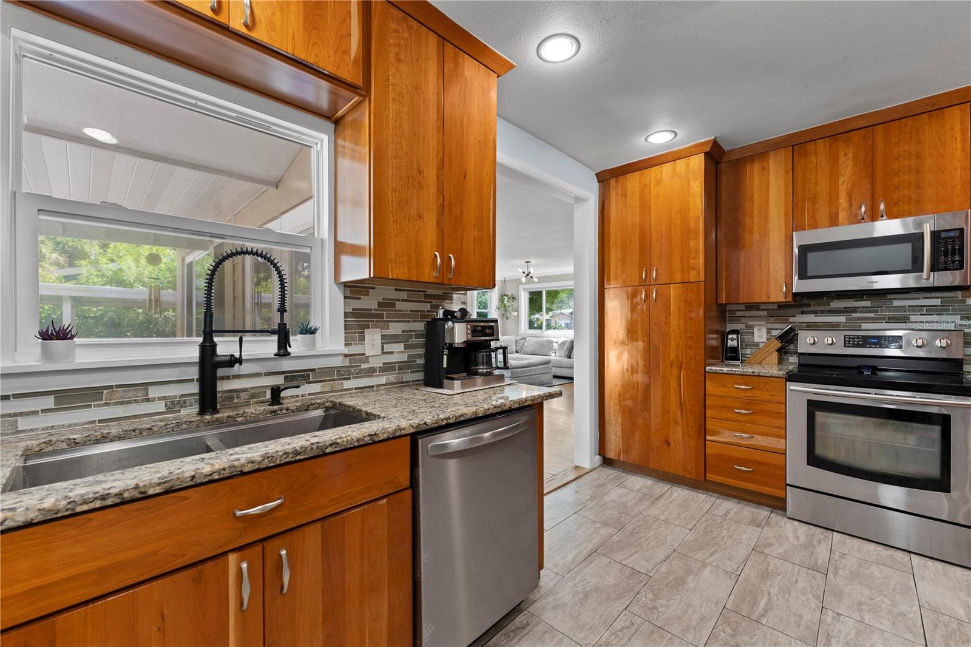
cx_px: 486
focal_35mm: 14
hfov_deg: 104.3
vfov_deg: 81.2
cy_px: 324
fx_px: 378
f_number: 4.5
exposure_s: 1/13
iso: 100
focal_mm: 14
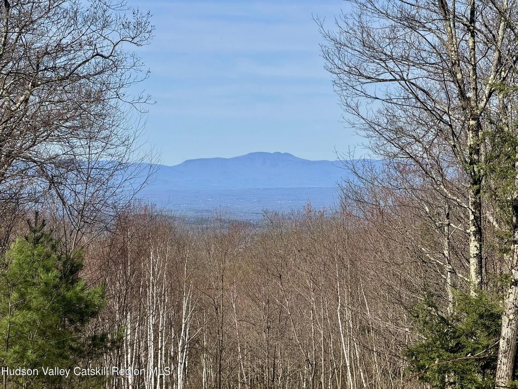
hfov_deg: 16.4
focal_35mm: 120
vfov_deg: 12.3
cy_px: 194
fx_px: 1796
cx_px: 259
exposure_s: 1/2283
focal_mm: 15.66
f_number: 2.8
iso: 50
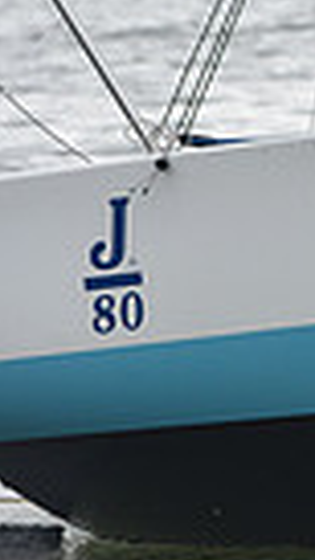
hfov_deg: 1.6
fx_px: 11530
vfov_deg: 2.8
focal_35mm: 776
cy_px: 116
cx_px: 1182
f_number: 8
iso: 400
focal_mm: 175
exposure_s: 1/800
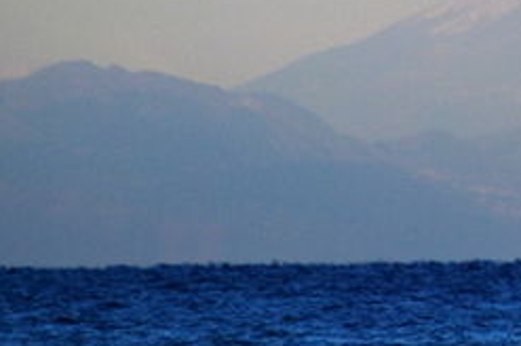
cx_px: 754
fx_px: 14294
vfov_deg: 1.4
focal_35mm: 989
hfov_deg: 2.1
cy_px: -32
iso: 200
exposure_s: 1/500
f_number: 8
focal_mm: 200
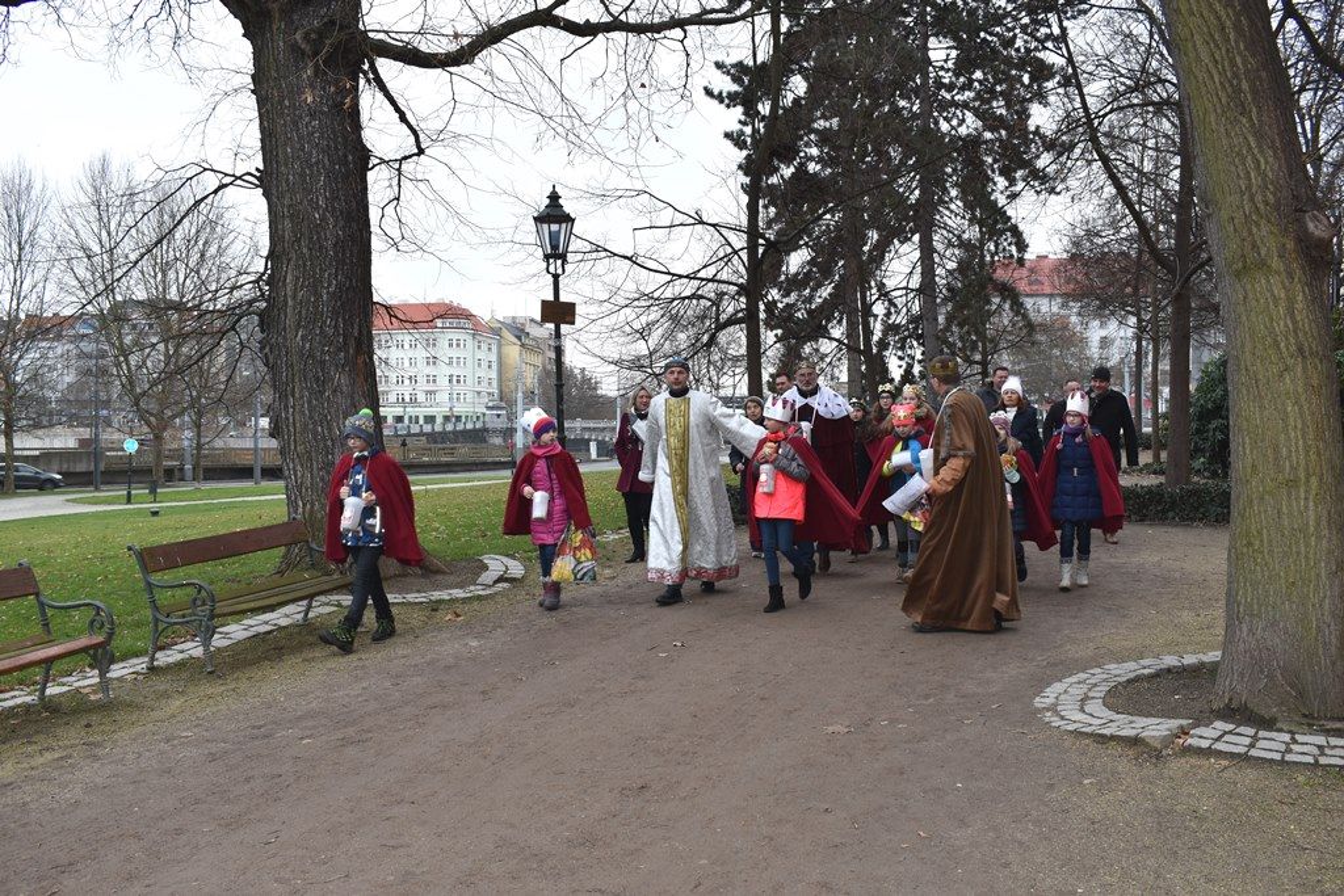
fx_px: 1232
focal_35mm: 33
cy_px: 448
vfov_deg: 40.0
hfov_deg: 57.2
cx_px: 672
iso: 250
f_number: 7.1
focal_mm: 22
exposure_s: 1/60
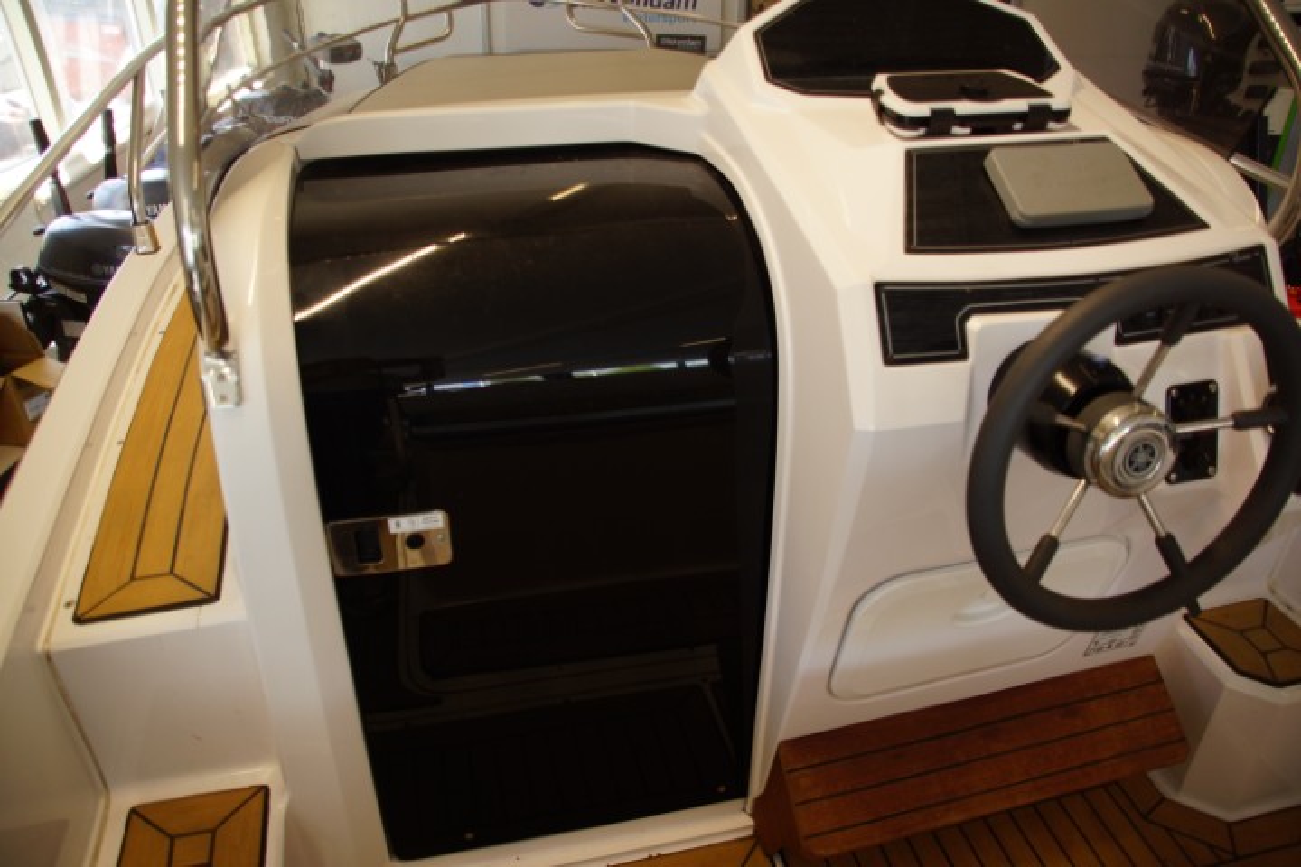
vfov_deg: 47.9
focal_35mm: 27
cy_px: 434
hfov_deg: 67.4
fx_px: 976
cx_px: 650
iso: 200
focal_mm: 18
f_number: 3.5
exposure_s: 1/80
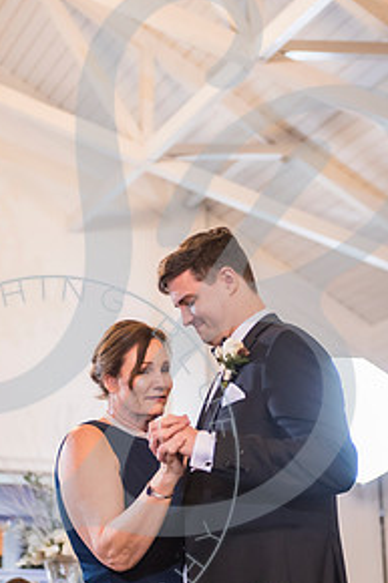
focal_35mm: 87
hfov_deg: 15.7
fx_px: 1408
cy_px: 310
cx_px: 143
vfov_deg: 23.4
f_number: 2.8
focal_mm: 56
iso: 1600
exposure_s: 1/125
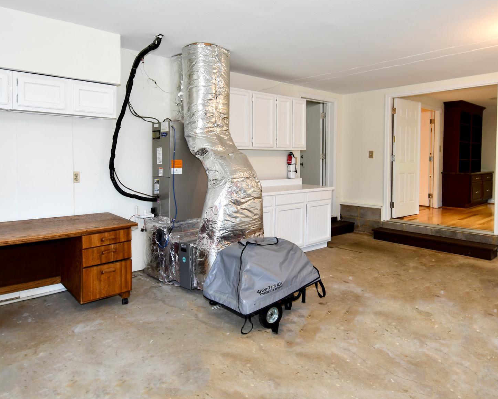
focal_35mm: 24
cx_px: 242
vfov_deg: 58.8
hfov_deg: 70.3
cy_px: 190
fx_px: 354
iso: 400
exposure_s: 1/60
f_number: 4
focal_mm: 12
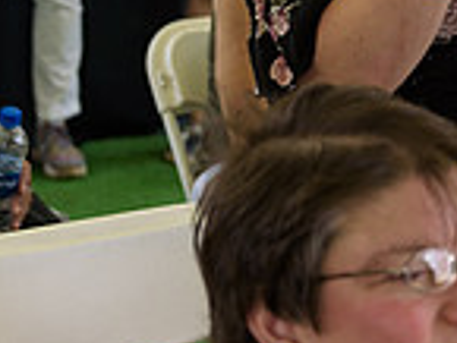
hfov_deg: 10.1
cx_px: 555
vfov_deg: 7.6
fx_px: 2537
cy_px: -187
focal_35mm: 192
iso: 200
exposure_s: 1/320
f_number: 3.2
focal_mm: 50
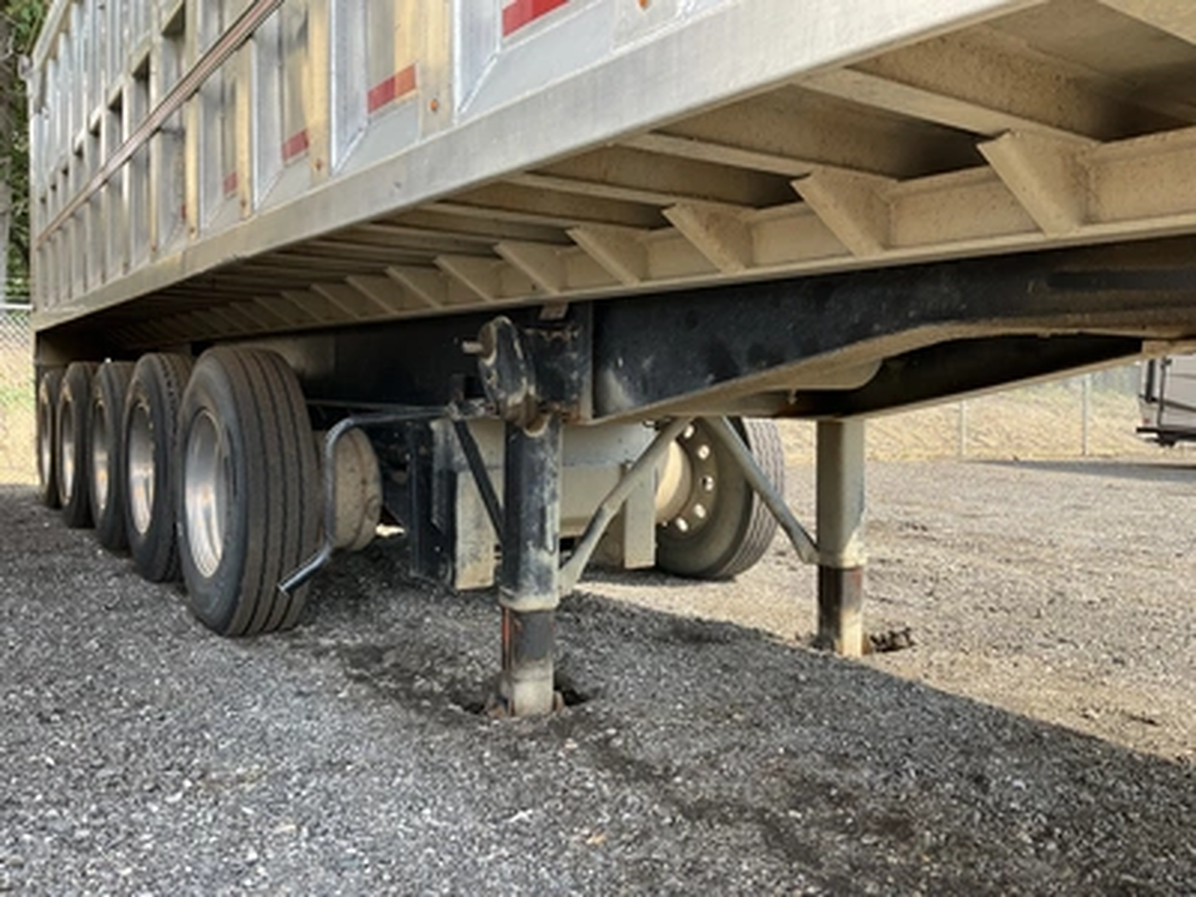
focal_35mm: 29
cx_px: 598
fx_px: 1002
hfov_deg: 61.7
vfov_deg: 48.2
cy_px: 448
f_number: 1.8
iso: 20
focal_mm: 3
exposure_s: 1/155
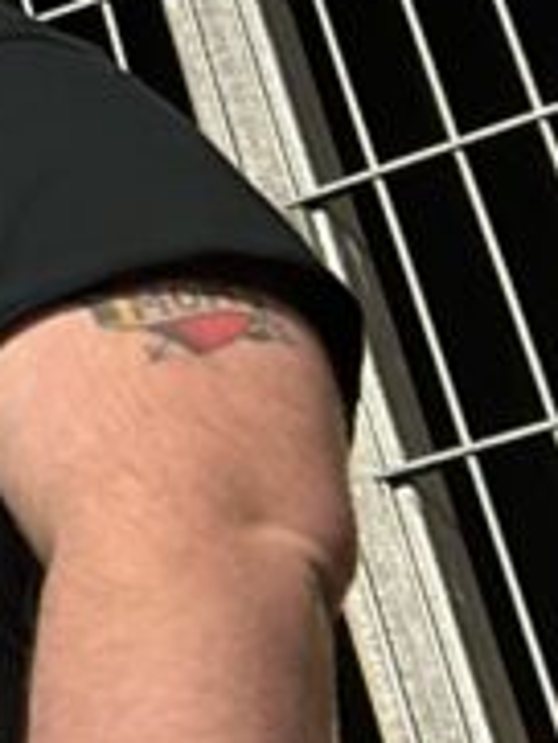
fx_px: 3156
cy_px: 70
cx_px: -1473
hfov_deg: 7.7
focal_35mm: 147
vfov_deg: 13.3
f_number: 1.5
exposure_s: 1/25
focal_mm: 5.7
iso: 500
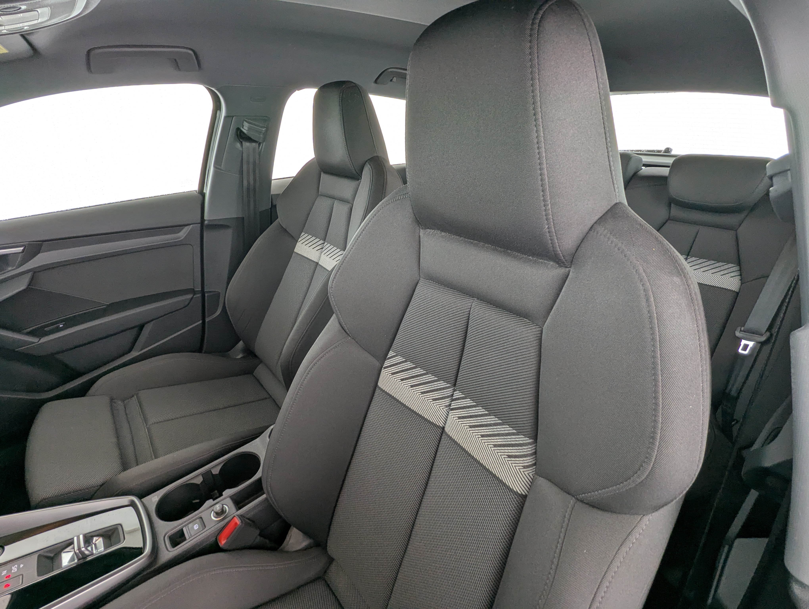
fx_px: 374
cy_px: 304
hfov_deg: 94.4
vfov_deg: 78.2
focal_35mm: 16
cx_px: 404
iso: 62
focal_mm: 2.35
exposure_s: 1/26.7
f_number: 2.2
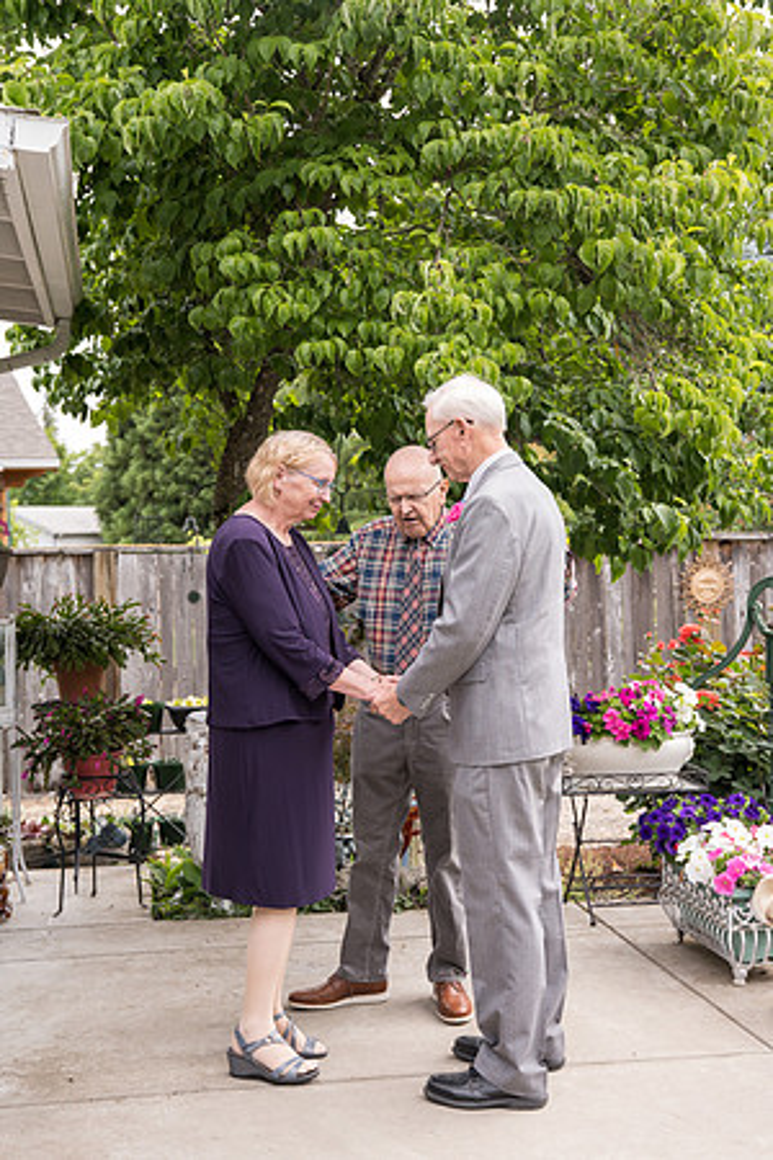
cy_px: 580
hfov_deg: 28.1
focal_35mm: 48
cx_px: 386
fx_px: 1546
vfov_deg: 41.1
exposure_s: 1/500
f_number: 4.5
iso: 400
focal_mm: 48
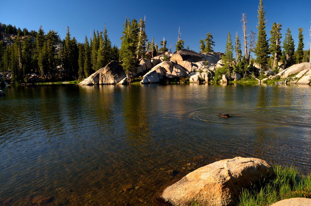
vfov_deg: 47.7
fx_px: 233
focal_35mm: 27
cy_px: 103
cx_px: 156
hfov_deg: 67.5
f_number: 5.6
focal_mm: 18
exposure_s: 1/125
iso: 100
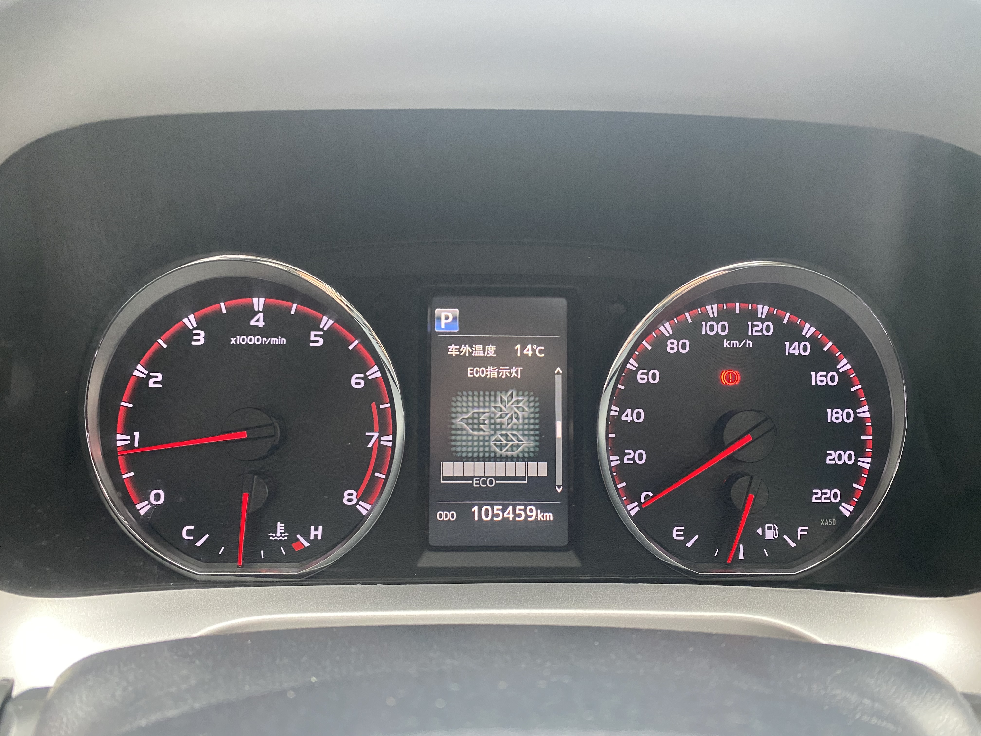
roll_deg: -1.1
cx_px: 490
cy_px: 368
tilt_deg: -19.7
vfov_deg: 53.1
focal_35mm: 26
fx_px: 737
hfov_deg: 67.3
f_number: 1.8
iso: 400
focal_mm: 4.25
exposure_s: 1/60
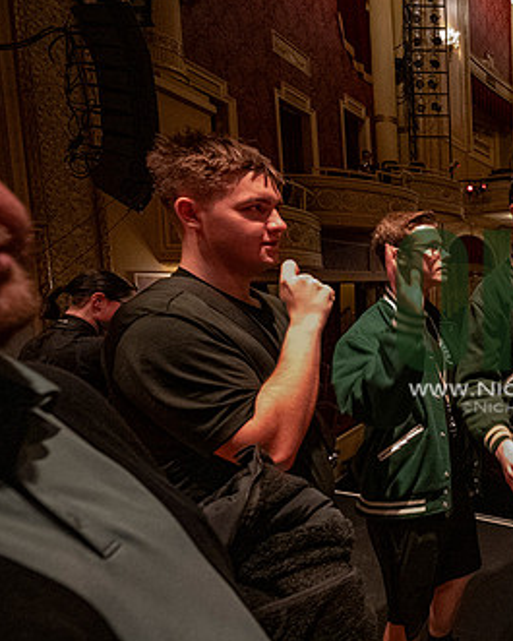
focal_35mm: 23
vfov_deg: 72.6
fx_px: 436
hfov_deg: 47.4
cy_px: 320
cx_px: 542
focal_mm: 14
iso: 16000
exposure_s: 1/160
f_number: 4
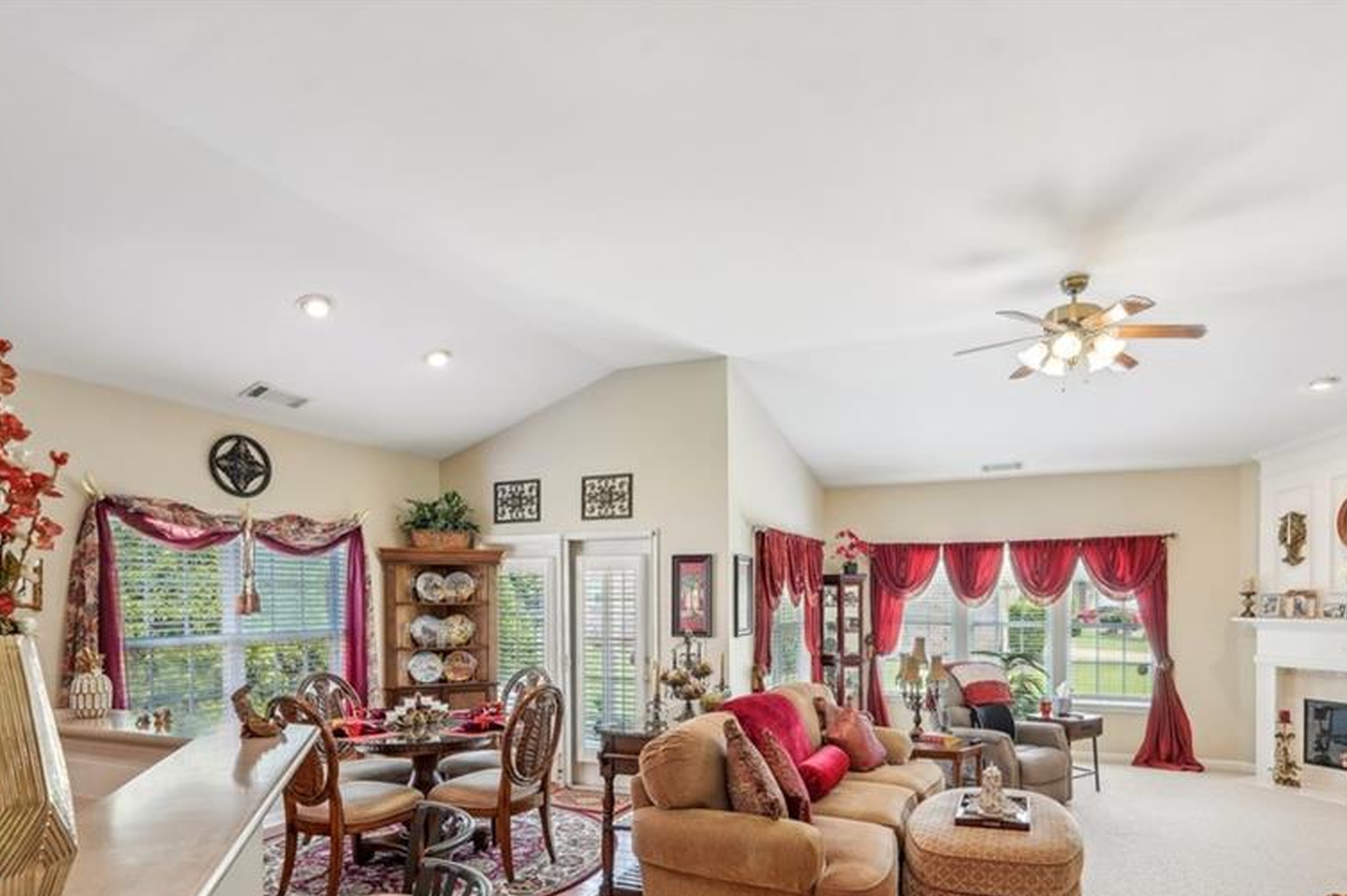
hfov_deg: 86.8
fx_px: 710
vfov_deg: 62.7
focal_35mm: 19
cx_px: 724
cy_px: 602
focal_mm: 14
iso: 320
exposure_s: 1/6
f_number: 8
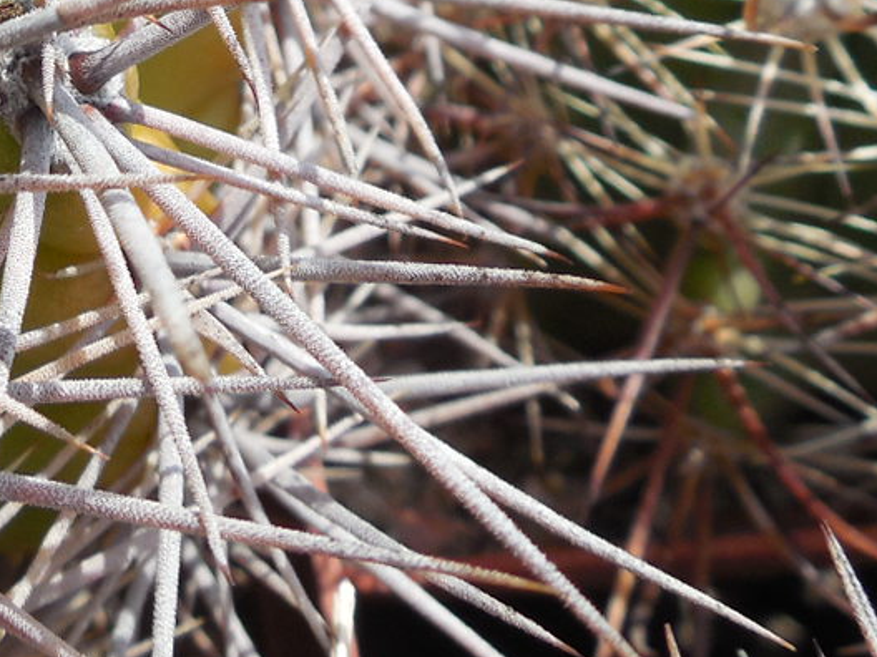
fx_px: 2381
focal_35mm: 94
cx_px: -146
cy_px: -211
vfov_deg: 15.0
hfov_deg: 19.7
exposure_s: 1/800
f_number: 3.6
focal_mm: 5.6
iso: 125
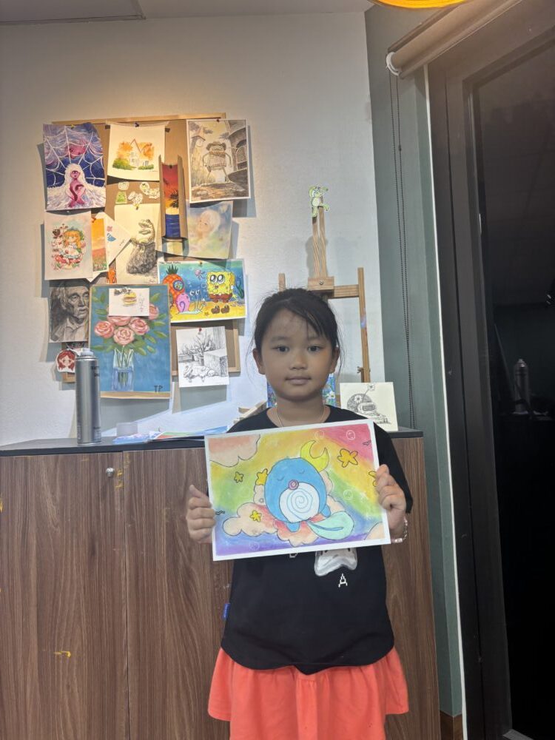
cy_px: 370
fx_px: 556
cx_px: 278
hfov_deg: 53.1
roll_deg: +1.5
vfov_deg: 67.3
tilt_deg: +3.1
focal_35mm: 26
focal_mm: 5.96
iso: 64
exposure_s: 1/100
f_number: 1.6
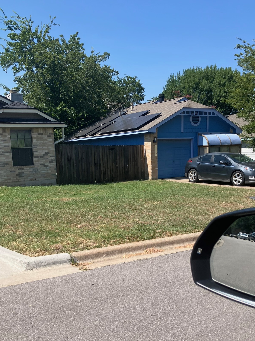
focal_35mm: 36
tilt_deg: -8.8
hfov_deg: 39.6
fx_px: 354
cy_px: 219
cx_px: 141
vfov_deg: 50.7
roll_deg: +2.3
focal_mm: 3.99
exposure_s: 1/1946
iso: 32
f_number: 1.8
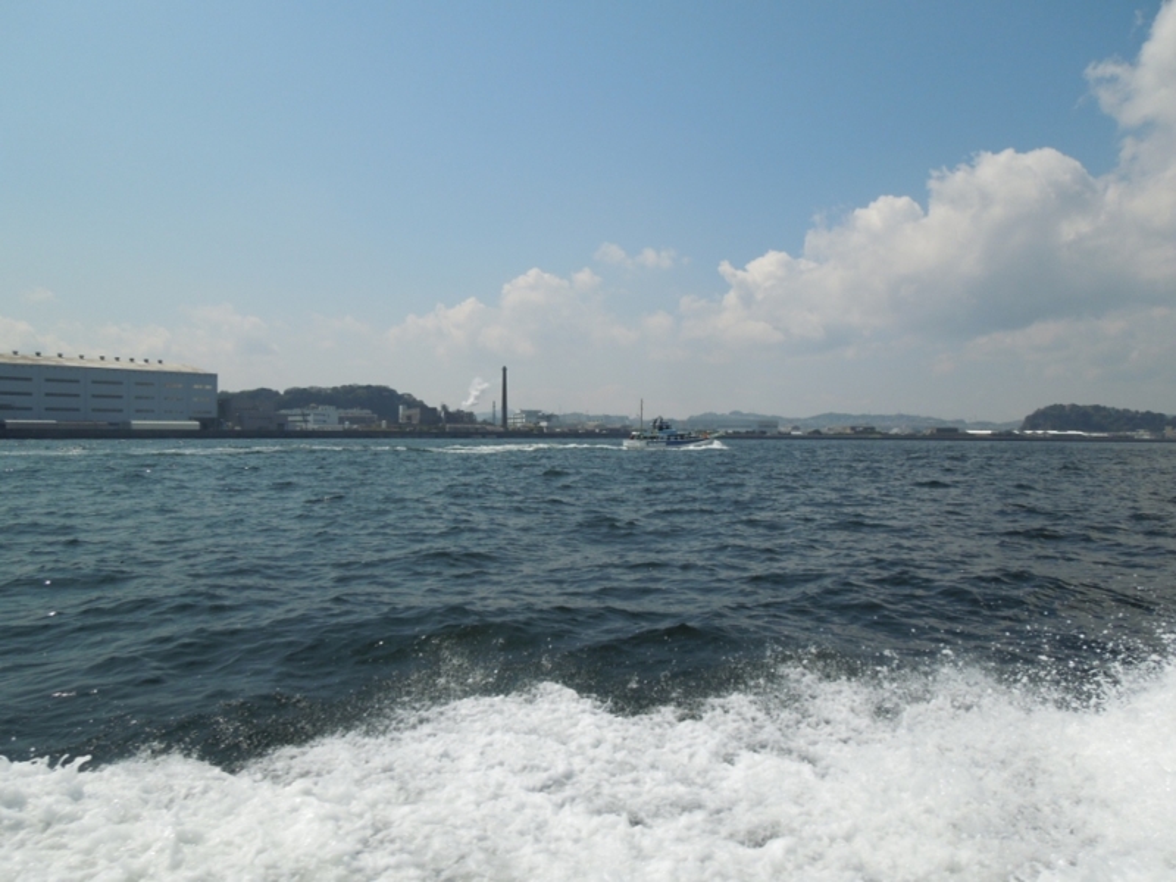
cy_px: 441
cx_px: 588
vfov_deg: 54.9
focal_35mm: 25
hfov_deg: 69.4
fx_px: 849
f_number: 6.6
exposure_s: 1/800
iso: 100
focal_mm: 4.5
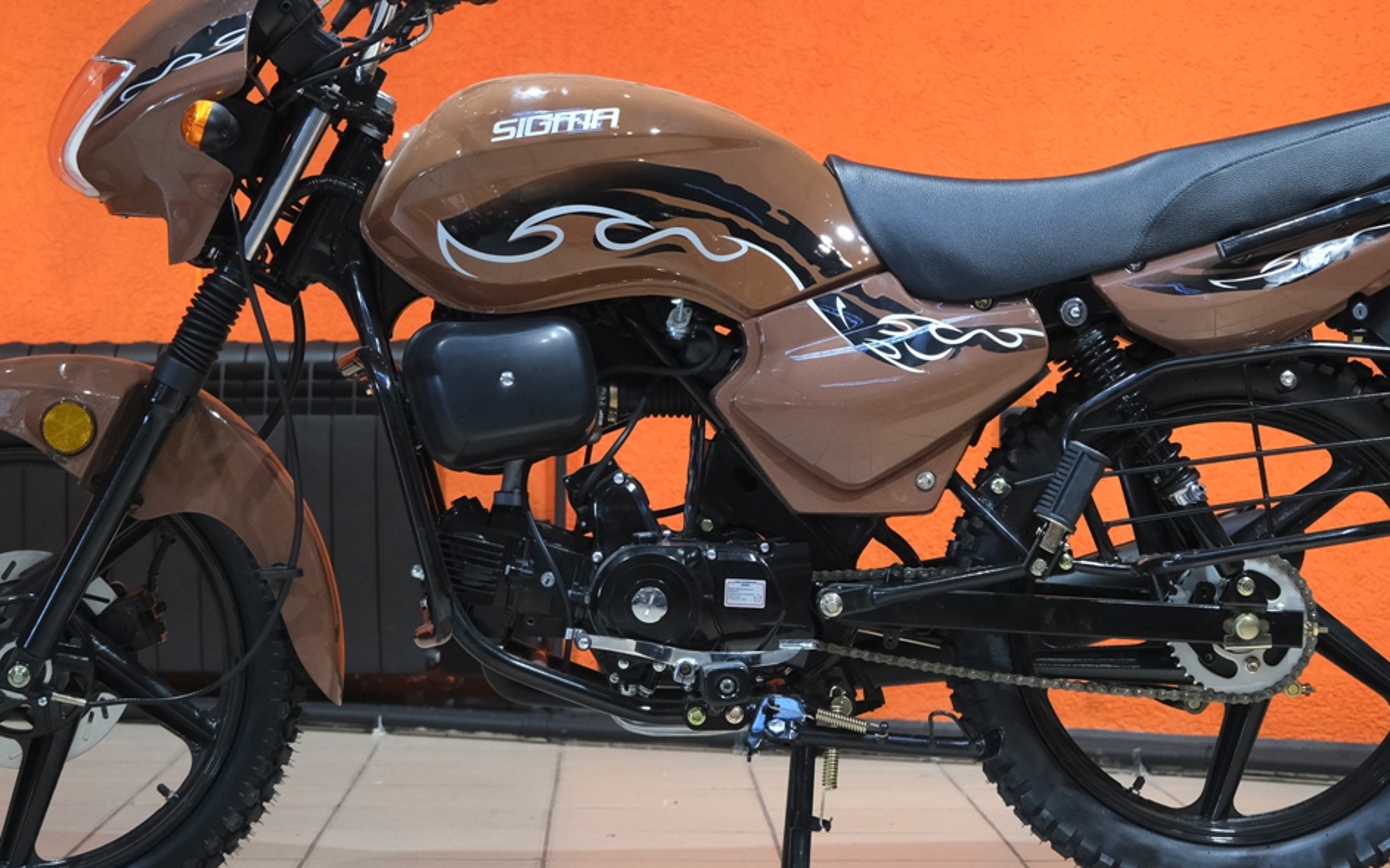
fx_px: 3673
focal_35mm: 97
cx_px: 637
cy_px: 184
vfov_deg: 13.4
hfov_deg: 21.4
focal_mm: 37.6
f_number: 4
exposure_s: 1/100
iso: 1600
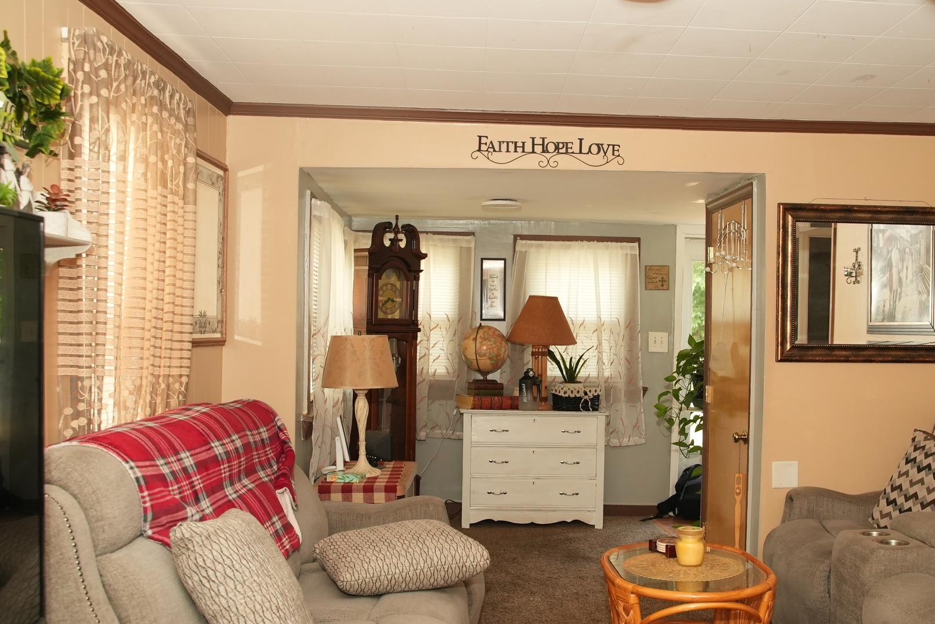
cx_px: 530
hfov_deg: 51.7
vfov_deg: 35.9
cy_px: 345
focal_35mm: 37
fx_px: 961
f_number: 4
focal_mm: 29
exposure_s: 1/200
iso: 2500
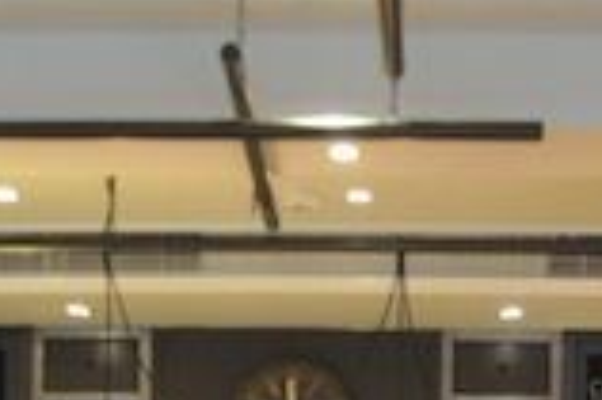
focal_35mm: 152
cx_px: 404
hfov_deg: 13.5
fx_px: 2539
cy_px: 848
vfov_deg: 8.5
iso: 1000
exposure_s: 1/30
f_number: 3.5
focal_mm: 20
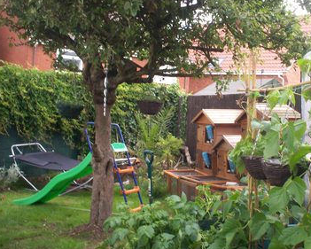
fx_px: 497
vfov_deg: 28.0
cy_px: 91
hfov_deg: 34.4
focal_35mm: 54
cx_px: 206
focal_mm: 6
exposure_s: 1/60
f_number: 4.5
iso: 140
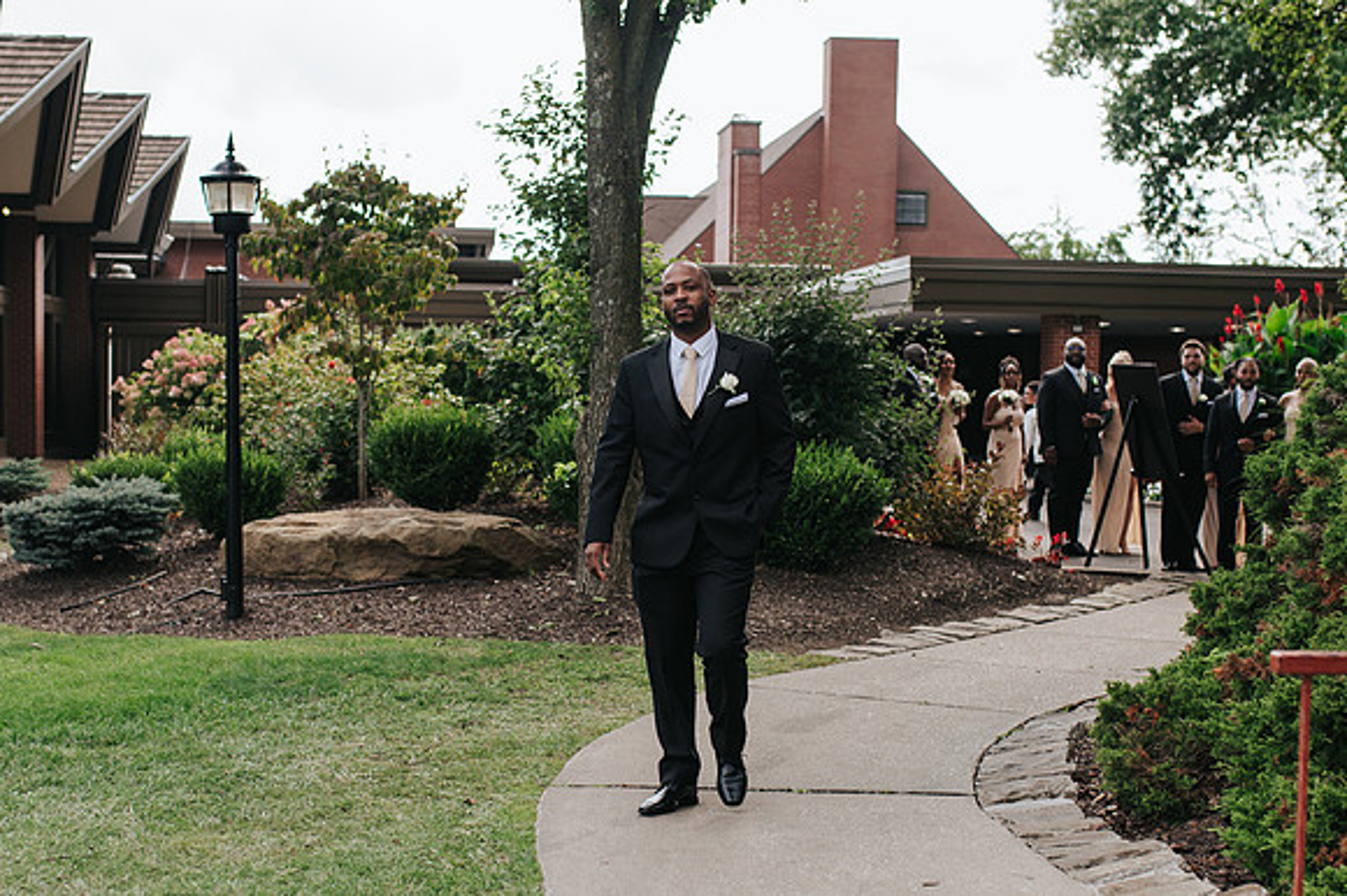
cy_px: 528
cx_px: 617
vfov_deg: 24.5
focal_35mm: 55
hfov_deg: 36.2
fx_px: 2059
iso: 250
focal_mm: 35
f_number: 2.8
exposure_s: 1/2000
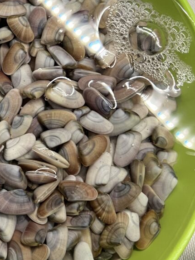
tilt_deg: -74.2
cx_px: -20
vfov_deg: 33.2
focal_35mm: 58
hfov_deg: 23.6
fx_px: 436
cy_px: 114
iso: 250
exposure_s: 1/59
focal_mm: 5.7
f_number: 1.5
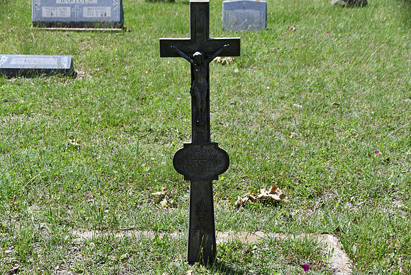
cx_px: 206
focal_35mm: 60
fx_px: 685
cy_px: 138
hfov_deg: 33.4
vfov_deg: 22.6
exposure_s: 1/250
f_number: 8
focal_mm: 40
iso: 110
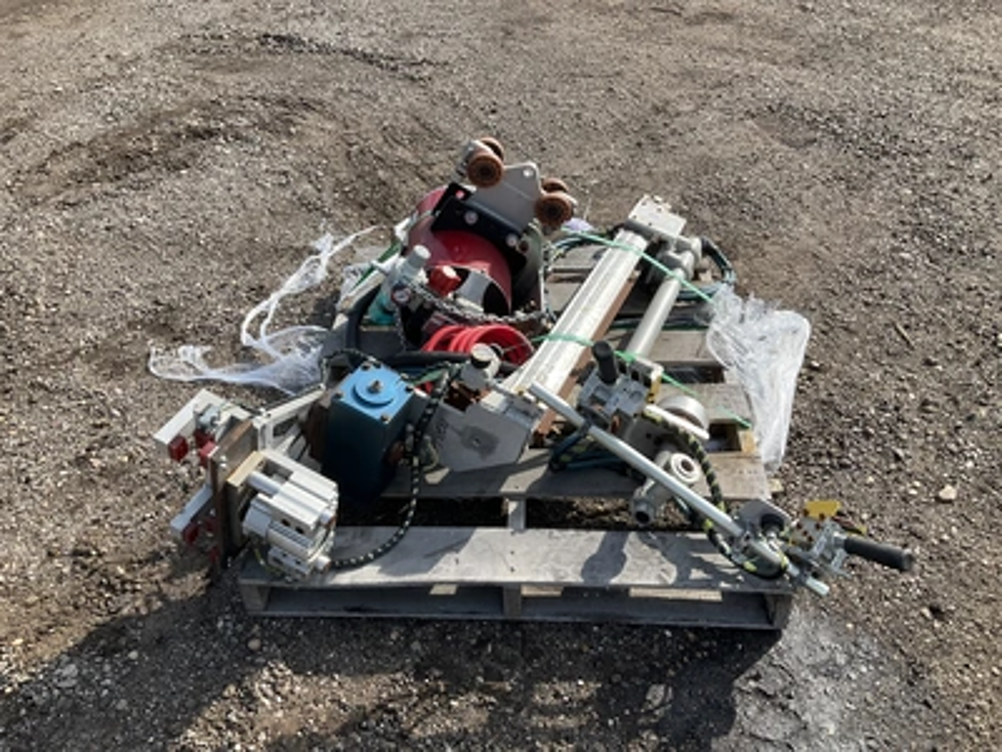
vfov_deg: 48.2
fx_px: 839
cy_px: 376
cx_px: 501
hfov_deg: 61.7
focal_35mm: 29
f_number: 1.8
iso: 25
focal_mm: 3
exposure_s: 1/929
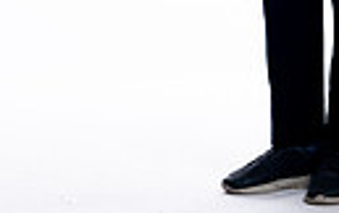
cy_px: -313
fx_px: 3617
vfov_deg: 3.3
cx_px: 305
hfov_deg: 5.4
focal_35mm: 391
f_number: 5.6
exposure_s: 1/250
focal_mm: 110
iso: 400
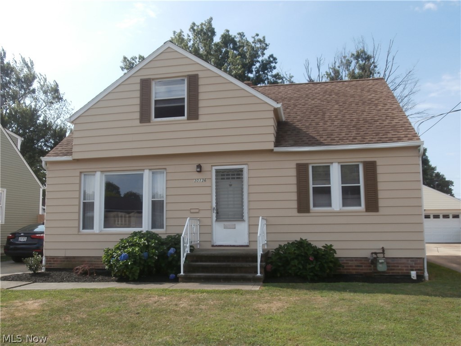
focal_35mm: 30
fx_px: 400
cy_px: 173
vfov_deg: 46.8
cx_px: 230
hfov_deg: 60.0
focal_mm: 5.36
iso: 100
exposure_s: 1/800
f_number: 3.5
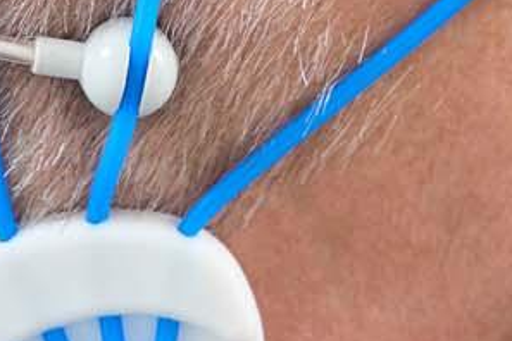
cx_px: 122
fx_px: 4336
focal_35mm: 305
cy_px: 150
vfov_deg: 4.5
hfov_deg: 6.8
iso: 100
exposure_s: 1/200
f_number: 3.5
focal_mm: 55.9
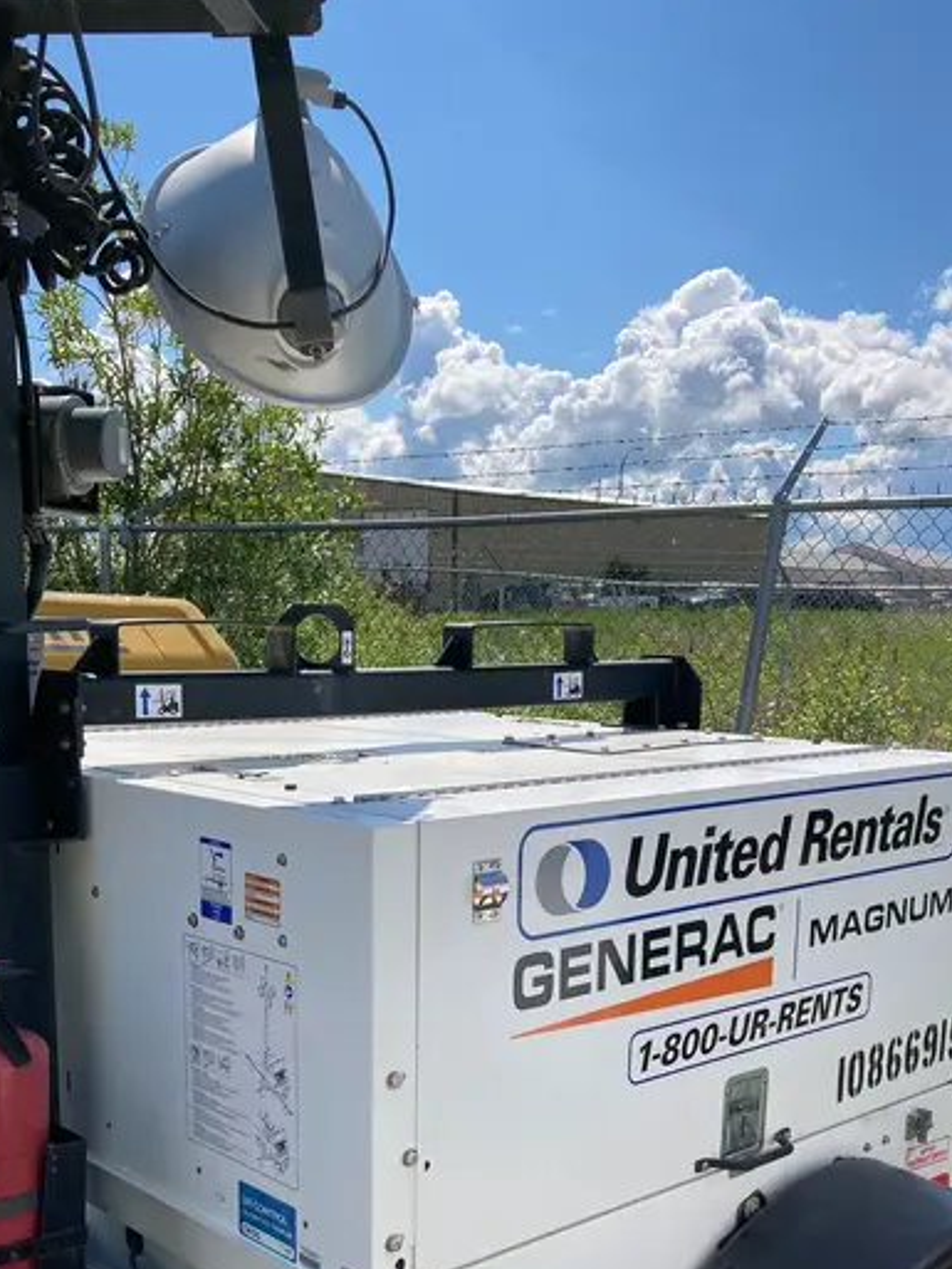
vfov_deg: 45.7
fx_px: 1466
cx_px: 410
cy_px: 899
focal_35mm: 40
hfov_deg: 35.9
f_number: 1.8
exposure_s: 1/2525
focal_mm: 3.99
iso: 20
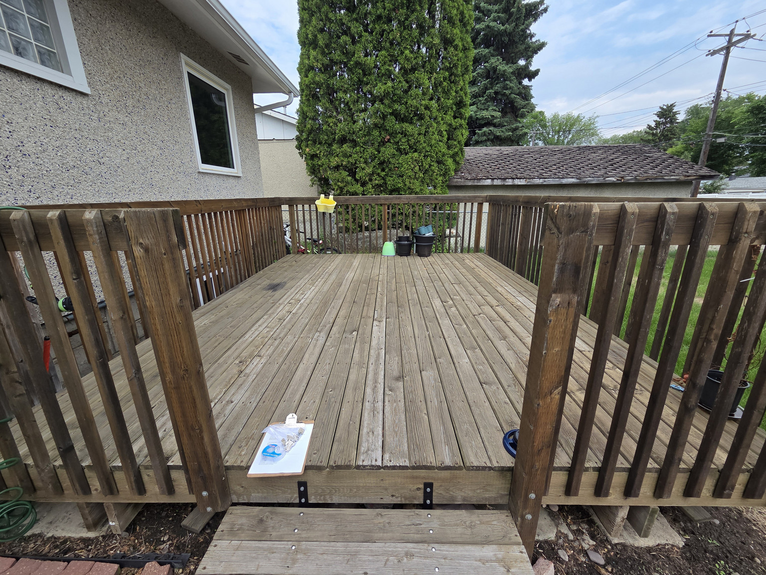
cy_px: 288
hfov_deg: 106.2
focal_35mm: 13
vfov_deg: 89.9
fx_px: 288
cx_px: 383
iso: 50
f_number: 2.2
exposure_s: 1/1081
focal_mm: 2.2
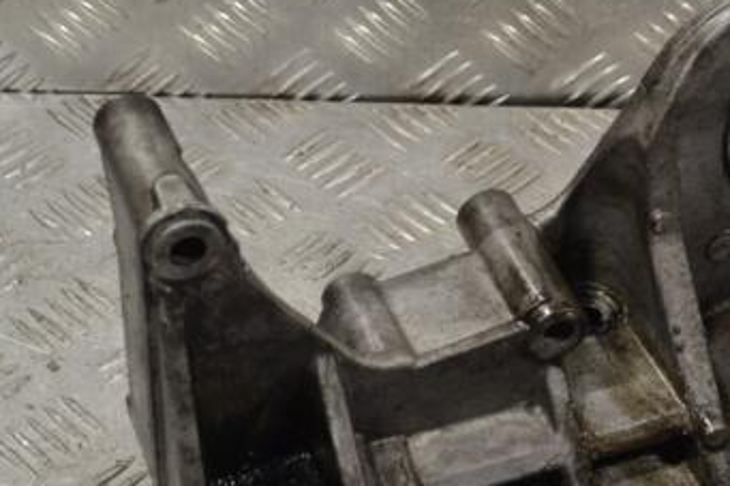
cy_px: 263
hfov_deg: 17.1
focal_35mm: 119
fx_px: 2409
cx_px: 552
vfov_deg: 11.5
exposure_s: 1/80
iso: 400
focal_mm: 45
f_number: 5.3
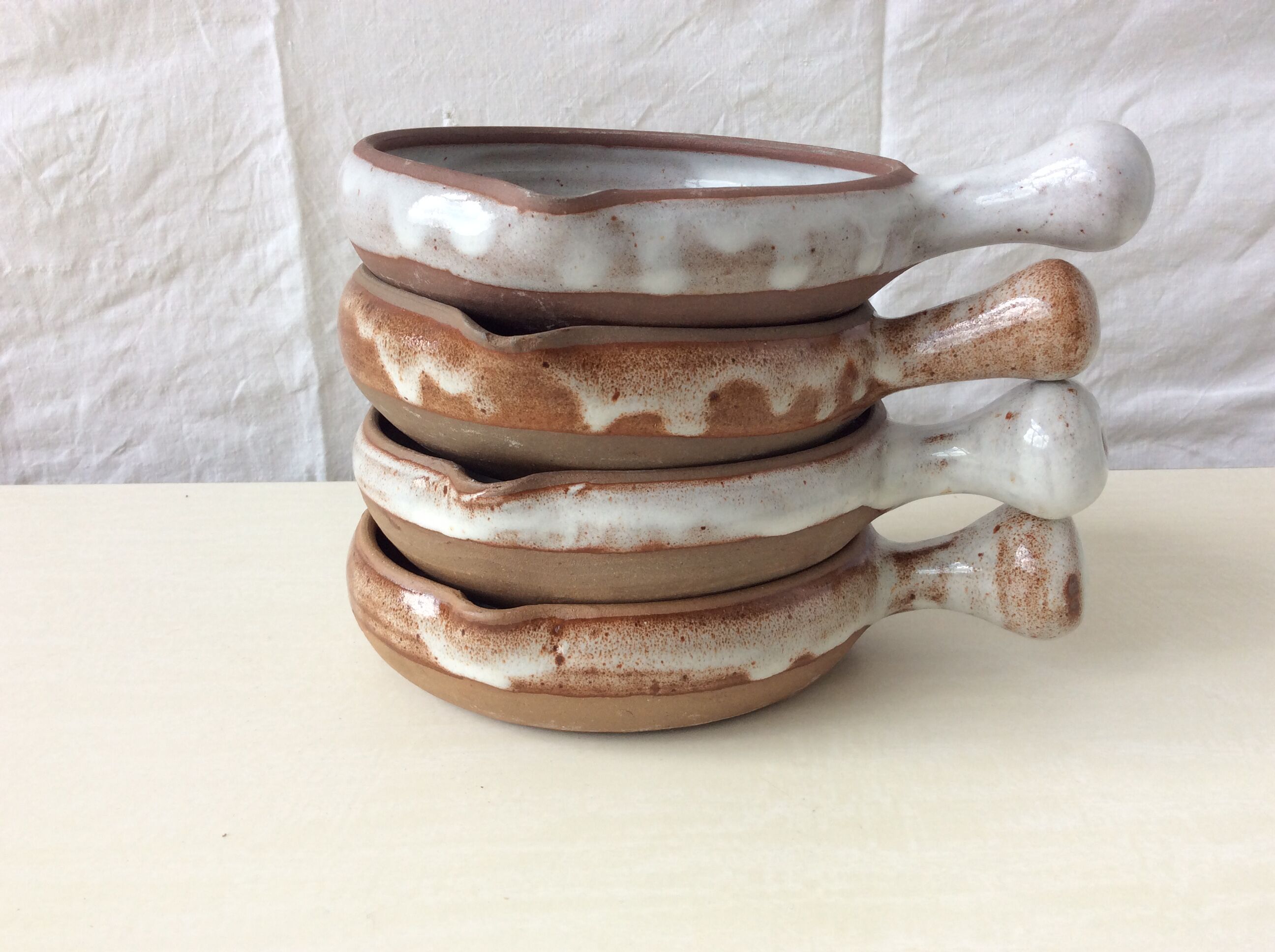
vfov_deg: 44.1
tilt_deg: -19.3
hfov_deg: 56.9
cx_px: 638
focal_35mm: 32
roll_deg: +1.3
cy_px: 476
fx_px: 1177
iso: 32
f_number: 2.4
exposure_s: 1/161
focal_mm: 3.3
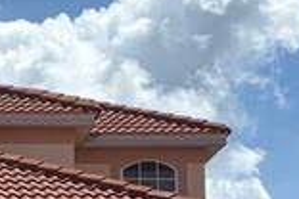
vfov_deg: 7.7
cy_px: 201
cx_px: -232
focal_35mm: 177
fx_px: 1470
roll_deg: -1.3
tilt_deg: +8.4
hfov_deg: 10.9
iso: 50
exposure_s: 1/7692
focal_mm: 5.96
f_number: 1.6
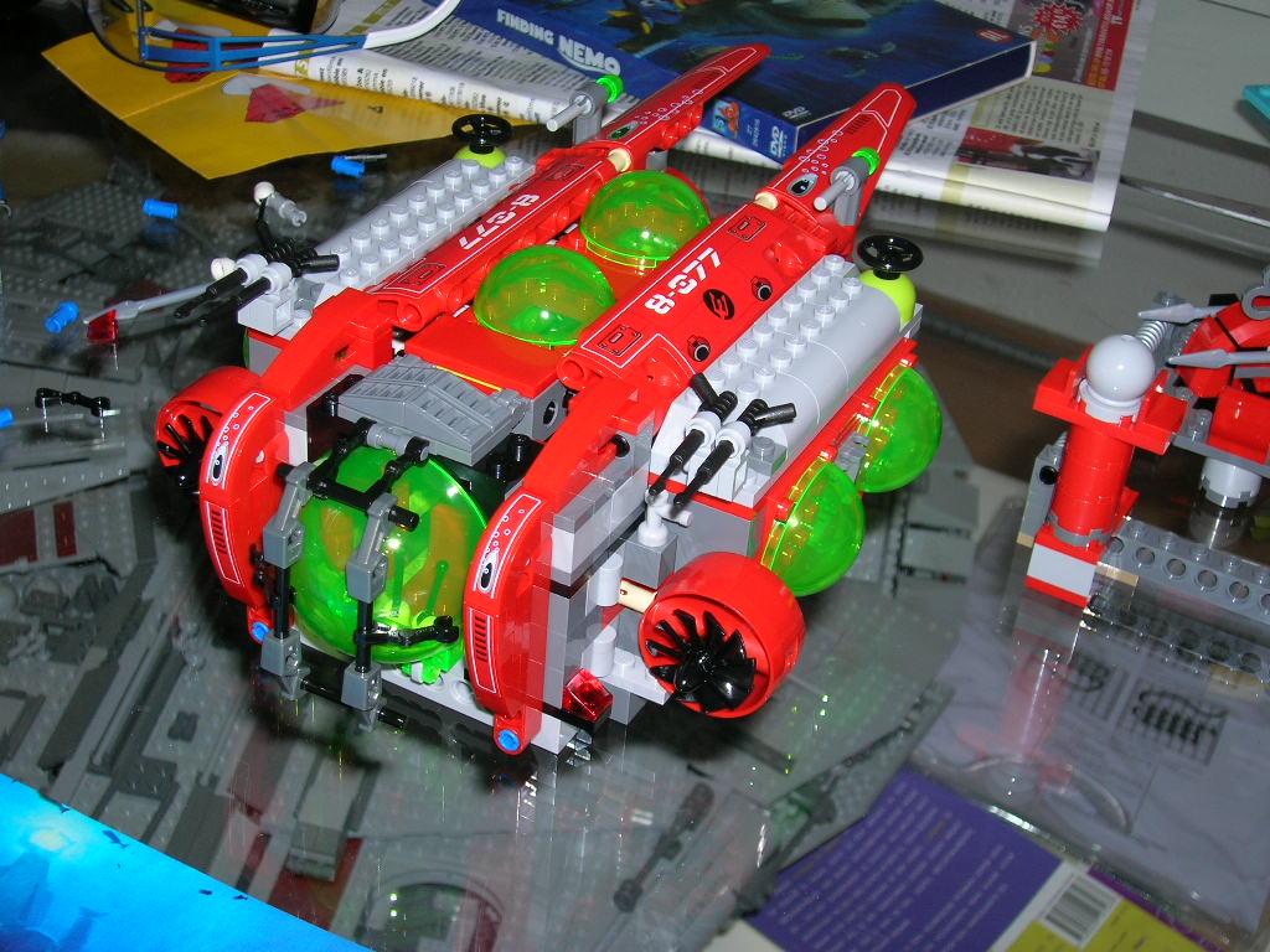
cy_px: 476
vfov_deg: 29.1
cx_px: 635
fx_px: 1834
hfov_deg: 38.2
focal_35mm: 50
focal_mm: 8.4
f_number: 3.3
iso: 50
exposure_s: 1/60.1
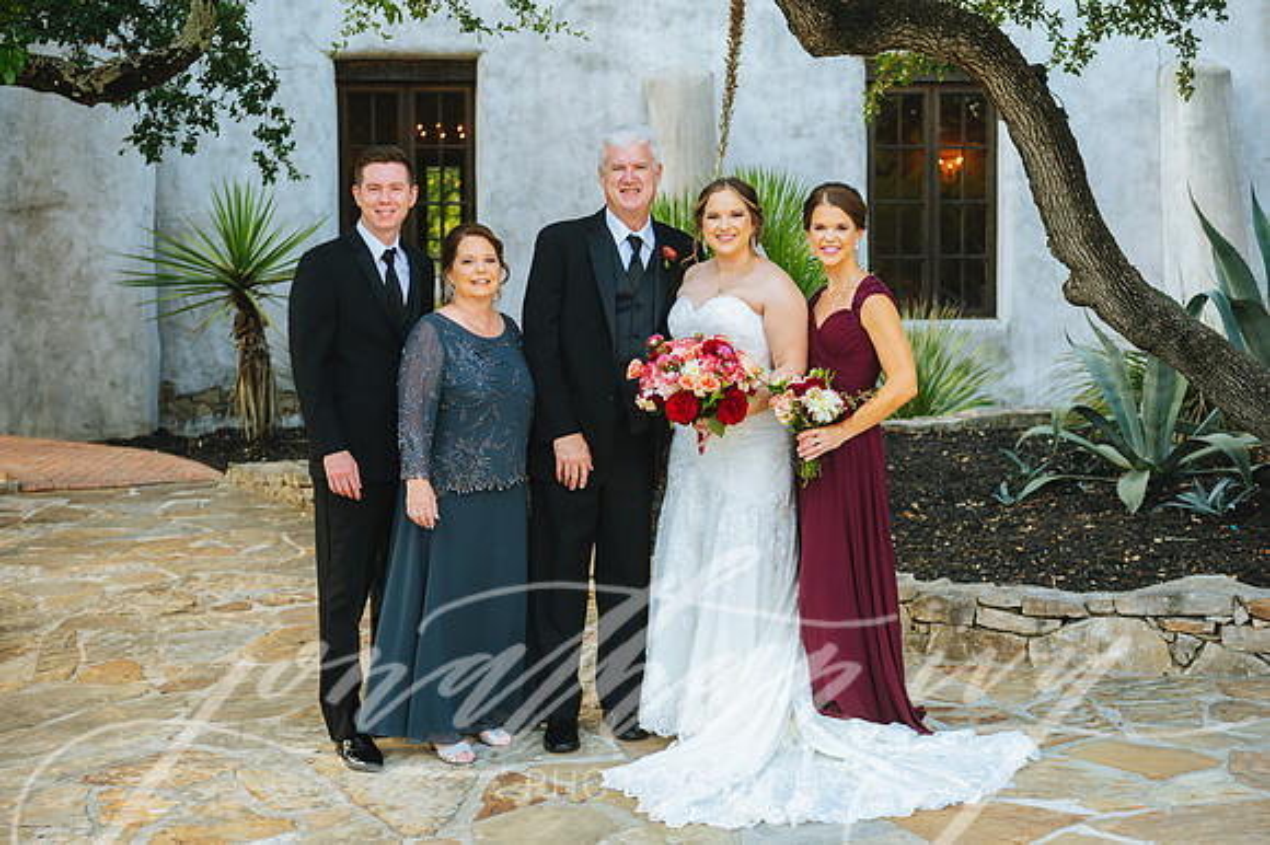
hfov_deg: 38.6
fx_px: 1815
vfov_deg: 26.2
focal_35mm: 51
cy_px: 435
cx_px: 616
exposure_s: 1/400
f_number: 3.5
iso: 320
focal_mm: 50
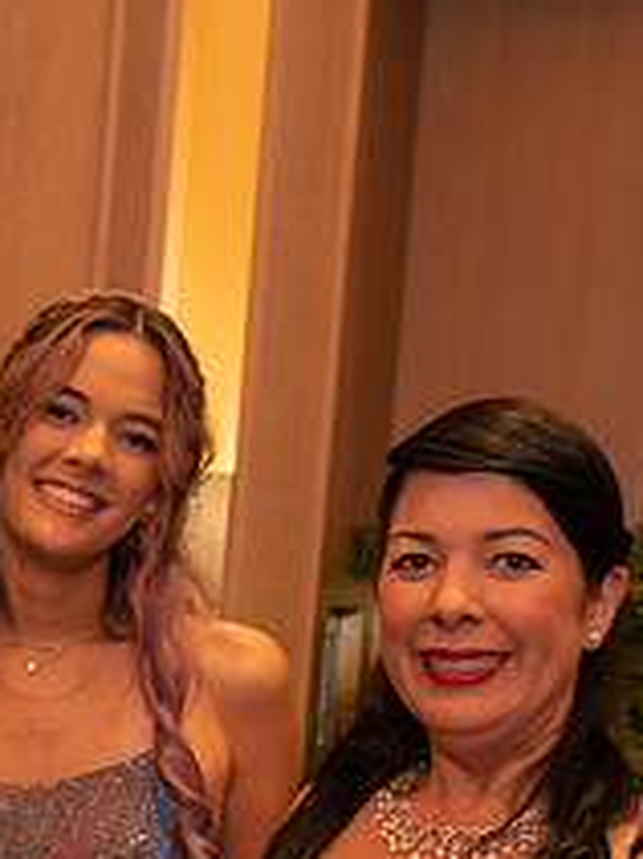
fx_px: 2033
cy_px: 778
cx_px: -196
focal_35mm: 82
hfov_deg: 16.9
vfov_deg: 23.2
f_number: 4.5
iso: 800
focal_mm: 28
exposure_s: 1/60
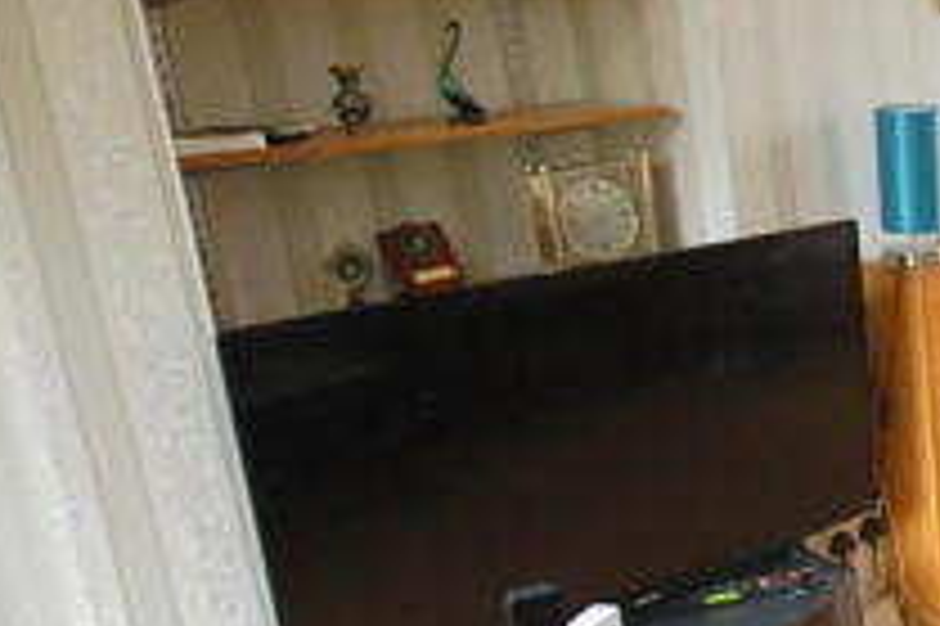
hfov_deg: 30.3
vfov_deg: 28.6
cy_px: 360
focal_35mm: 47
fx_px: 1226
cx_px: 1300
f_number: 4
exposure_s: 1/40
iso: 400
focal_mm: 10
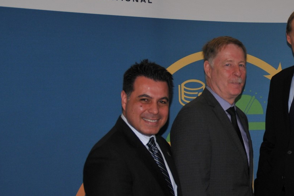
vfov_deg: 19.1
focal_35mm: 71
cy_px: 128
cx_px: 259
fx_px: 579
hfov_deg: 27.5
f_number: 3.8
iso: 400
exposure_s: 1/250
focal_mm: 24
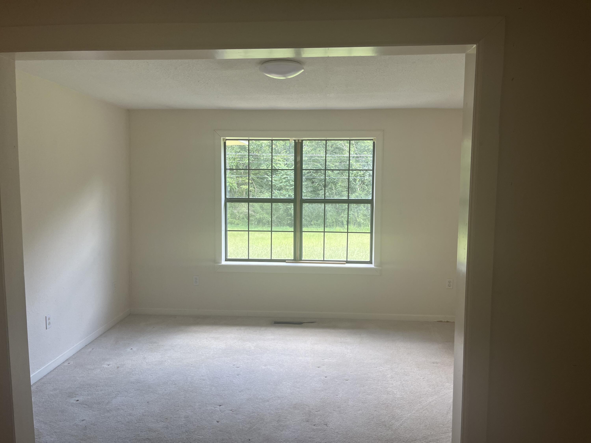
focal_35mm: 26
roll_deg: +0.9
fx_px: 444
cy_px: 222
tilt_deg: -4.8
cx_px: 296
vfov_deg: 53.1
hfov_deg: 67.3
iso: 80
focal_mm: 5.1
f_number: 1.6
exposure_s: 1/120
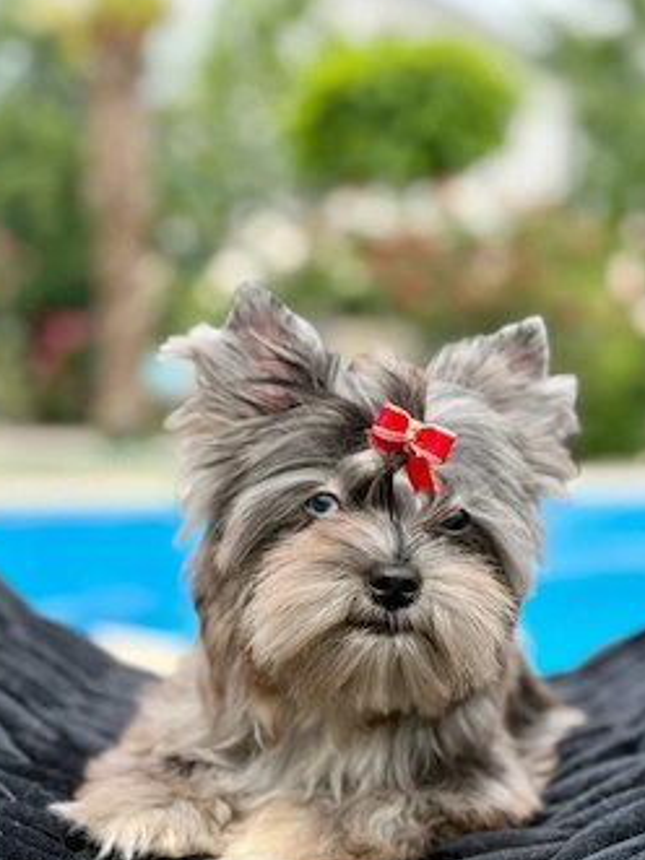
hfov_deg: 25.2
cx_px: 354
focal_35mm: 58
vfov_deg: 33.2
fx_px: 1442
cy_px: 499
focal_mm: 6.76
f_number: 1.78
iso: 64
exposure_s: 1/2088
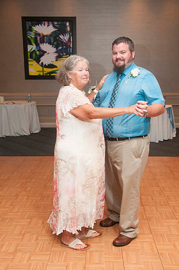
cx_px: 90
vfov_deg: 49.6
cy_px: 135
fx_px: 292
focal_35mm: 39
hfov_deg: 34.1
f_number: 5.6
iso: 800
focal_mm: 26
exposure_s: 1/60
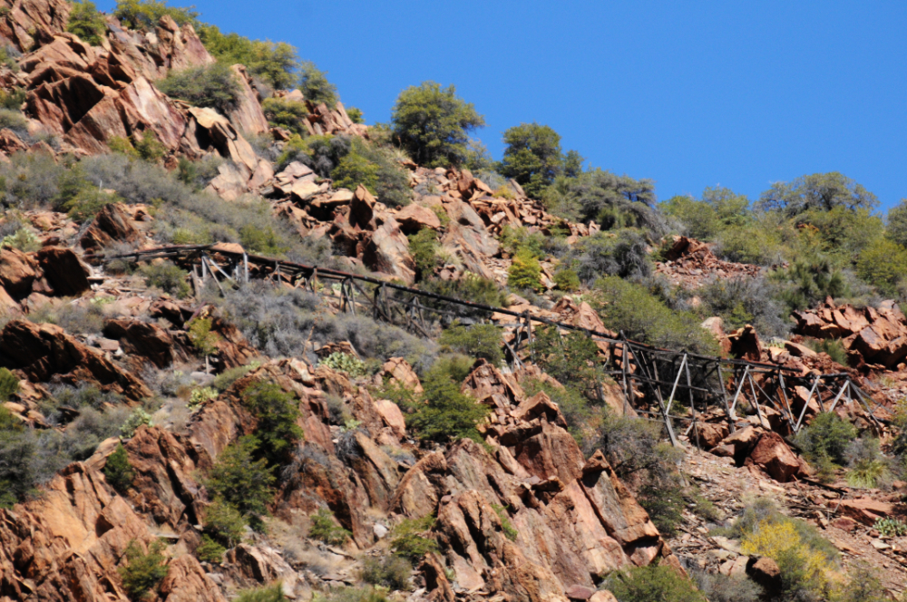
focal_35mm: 174
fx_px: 4378
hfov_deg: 11.8
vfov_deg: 7.9
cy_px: 301
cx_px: 454
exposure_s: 1/2000
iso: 640
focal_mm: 116
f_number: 6.3
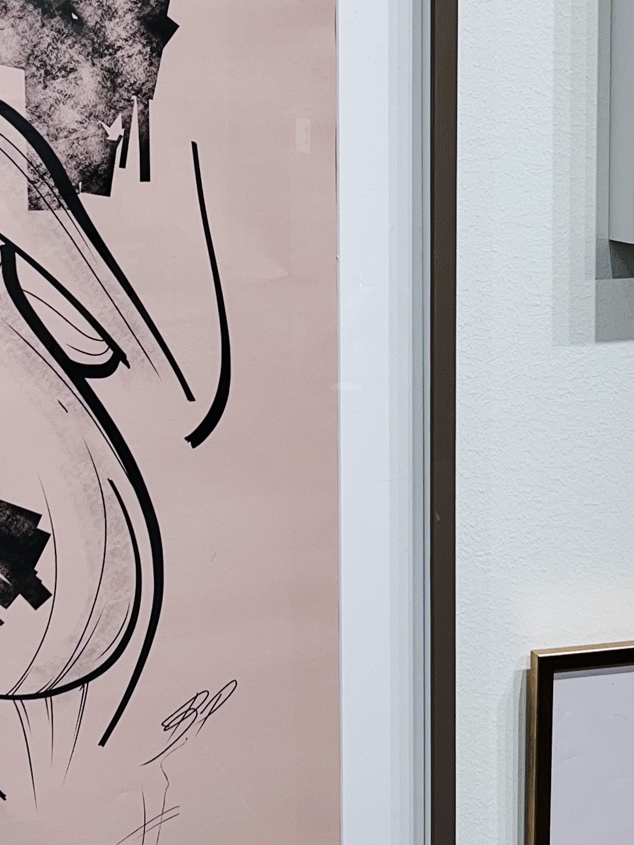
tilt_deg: -9.1
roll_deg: +0.7
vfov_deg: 24.1
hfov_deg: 18.2
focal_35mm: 81
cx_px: 279
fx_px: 1977
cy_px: 385
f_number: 1.5
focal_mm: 5.7
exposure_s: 1/327
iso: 50
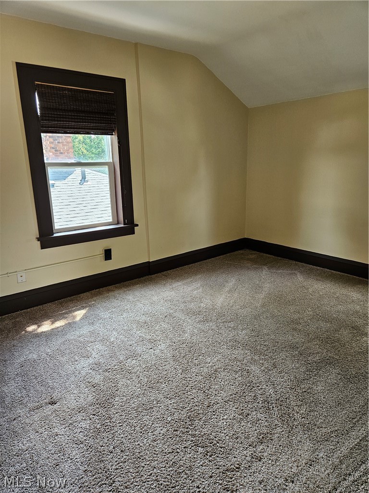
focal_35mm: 23
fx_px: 327
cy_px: 246
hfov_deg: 58.9
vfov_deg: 73.9
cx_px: 184
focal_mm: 5.4
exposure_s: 1/120
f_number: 1.8
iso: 200
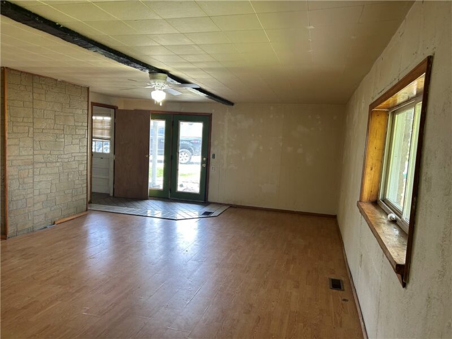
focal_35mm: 26
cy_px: 170
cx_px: 226
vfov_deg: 53.1
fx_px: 339
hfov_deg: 67.3
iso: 100
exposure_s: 1/121
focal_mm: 5.7
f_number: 1.5
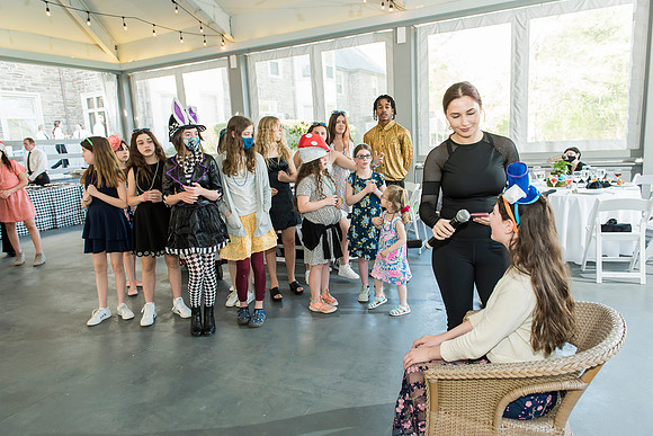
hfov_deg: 72.5
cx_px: 332
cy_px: 216
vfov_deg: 52.1
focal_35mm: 25
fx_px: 445
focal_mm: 24
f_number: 4
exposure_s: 1/160
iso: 500
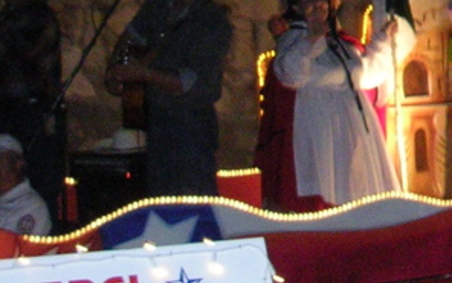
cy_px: -151
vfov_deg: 8.8
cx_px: 637
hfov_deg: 13.7
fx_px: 1786
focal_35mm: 145
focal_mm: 5.8
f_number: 2.8
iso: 200
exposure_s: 1/60.1
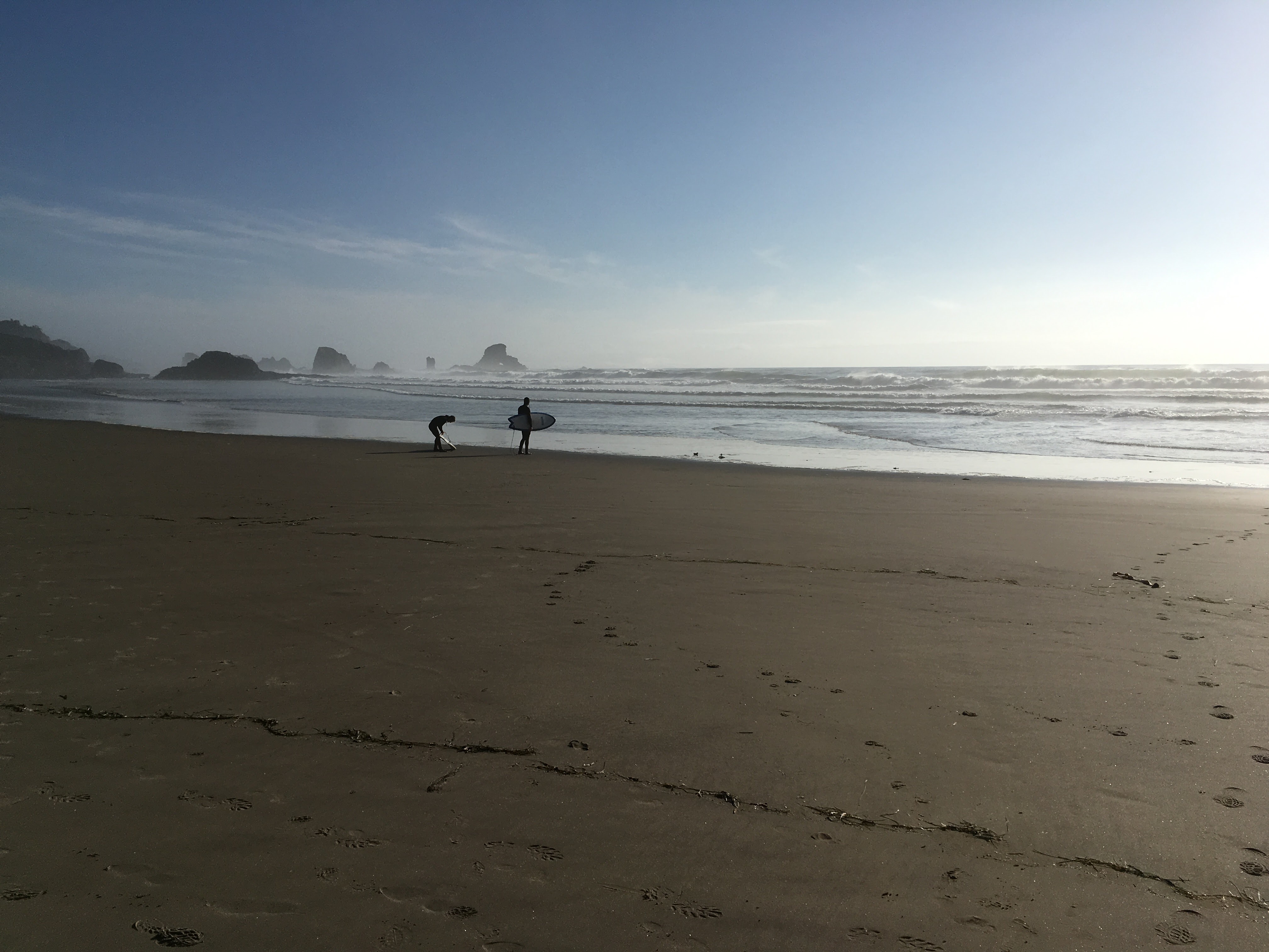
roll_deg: +1.0
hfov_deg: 61.7
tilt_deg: -4.5
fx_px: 1063
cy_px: 476
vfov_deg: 48.2
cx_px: 634
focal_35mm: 29
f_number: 2.2
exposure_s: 1/5917
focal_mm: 4.15
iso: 25
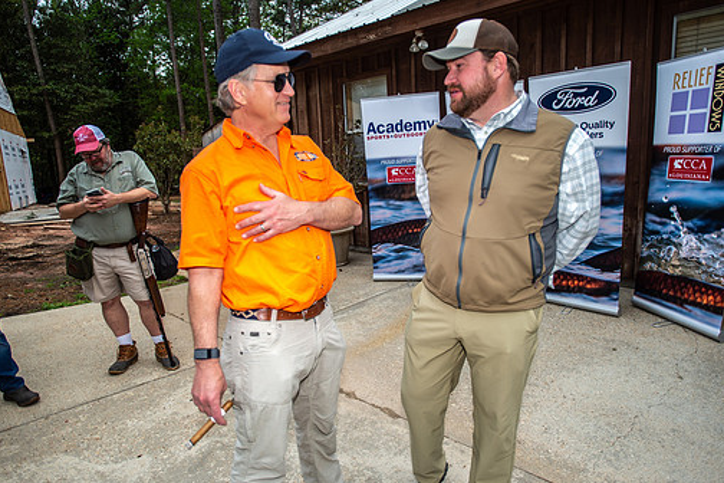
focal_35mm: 23
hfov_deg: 76.1
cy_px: 243
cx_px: 366
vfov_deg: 55.1
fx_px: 463
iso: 400
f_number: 2.8
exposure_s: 1/3200
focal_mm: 20
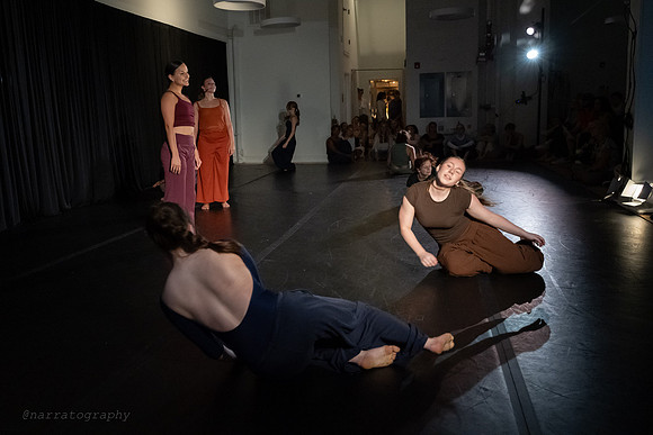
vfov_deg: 41.6
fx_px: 572
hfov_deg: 59.2
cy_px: 190
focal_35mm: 32
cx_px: 285
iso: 6400
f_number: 4.5
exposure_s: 1/400
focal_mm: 28
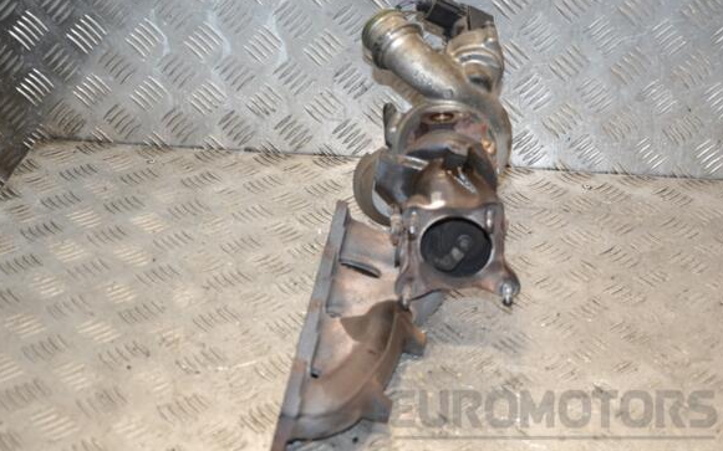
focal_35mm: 60
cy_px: 244
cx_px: 367
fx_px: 1182
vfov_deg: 21.6
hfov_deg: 34.0
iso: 800
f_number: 5
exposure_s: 1/200
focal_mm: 38
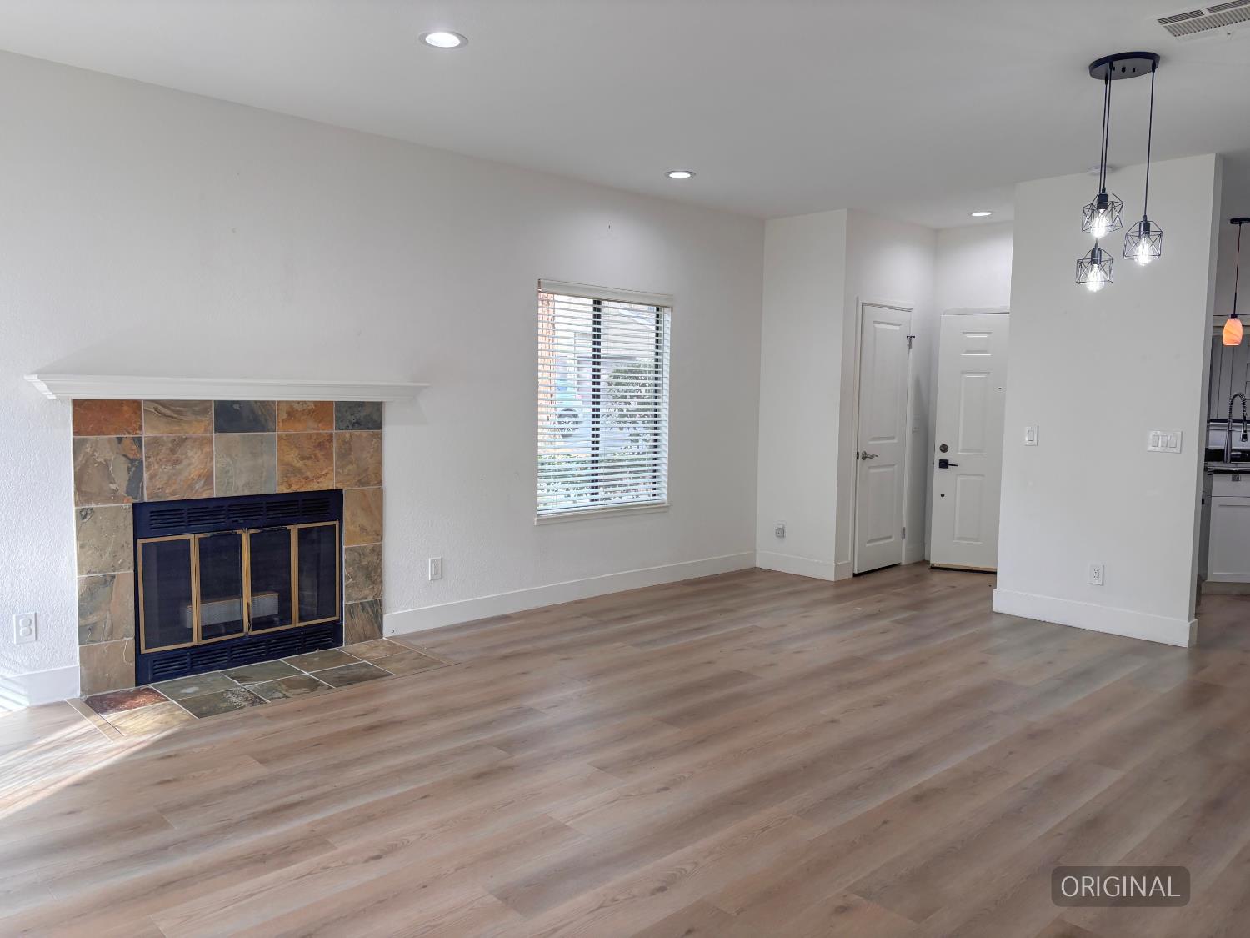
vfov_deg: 53.1
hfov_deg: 67.3
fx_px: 939
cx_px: 625
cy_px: 469
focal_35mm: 26
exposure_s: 1/120
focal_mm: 5.96
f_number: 1.6
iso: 64
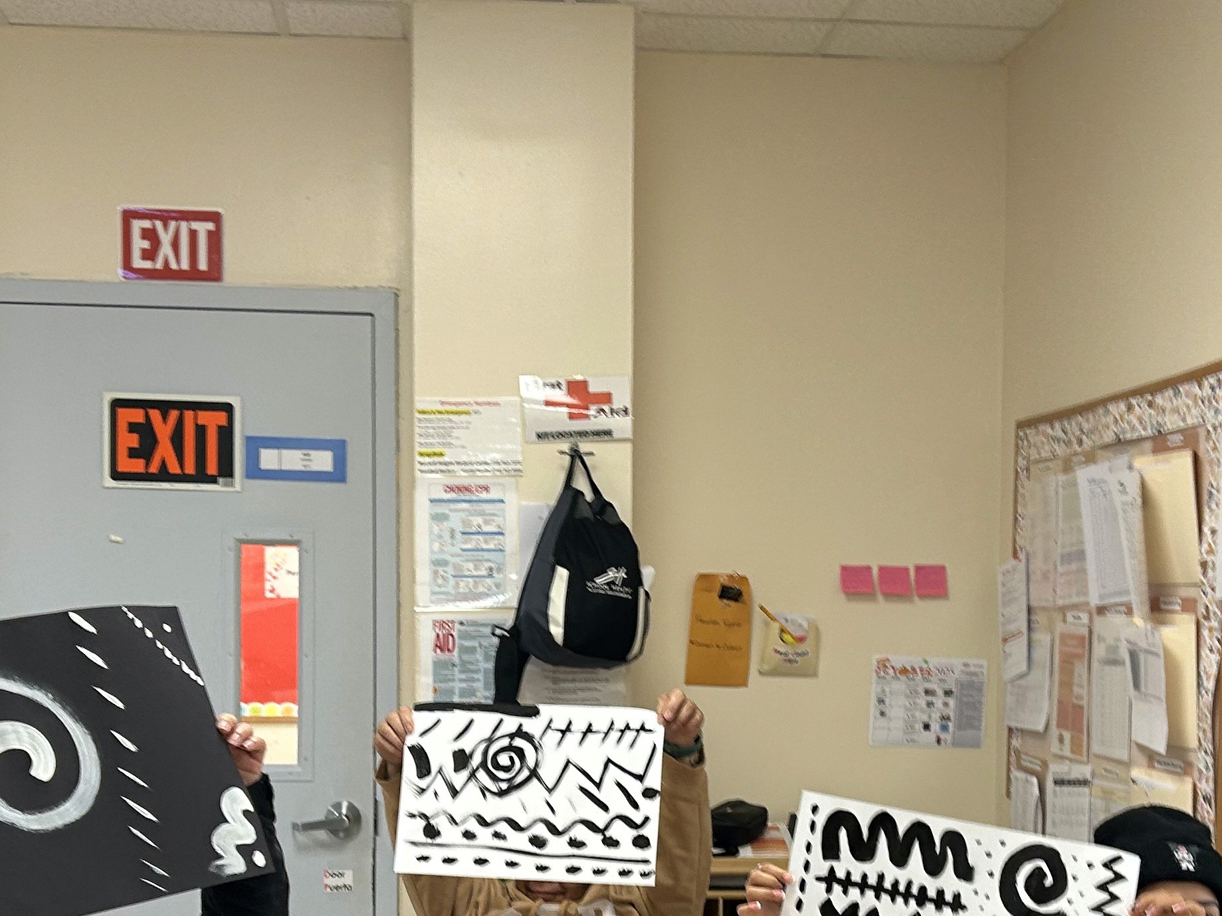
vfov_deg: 25.3
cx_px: 649
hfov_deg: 33.8
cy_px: 707
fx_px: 2012
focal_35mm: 57
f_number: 1.5
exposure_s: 1/60
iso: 64
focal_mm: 5.7
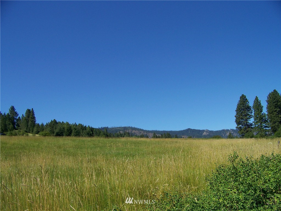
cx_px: 140
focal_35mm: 36
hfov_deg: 51.4
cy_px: 106
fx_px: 292
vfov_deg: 39.7
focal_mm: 5.85
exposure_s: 1/500
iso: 64
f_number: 4
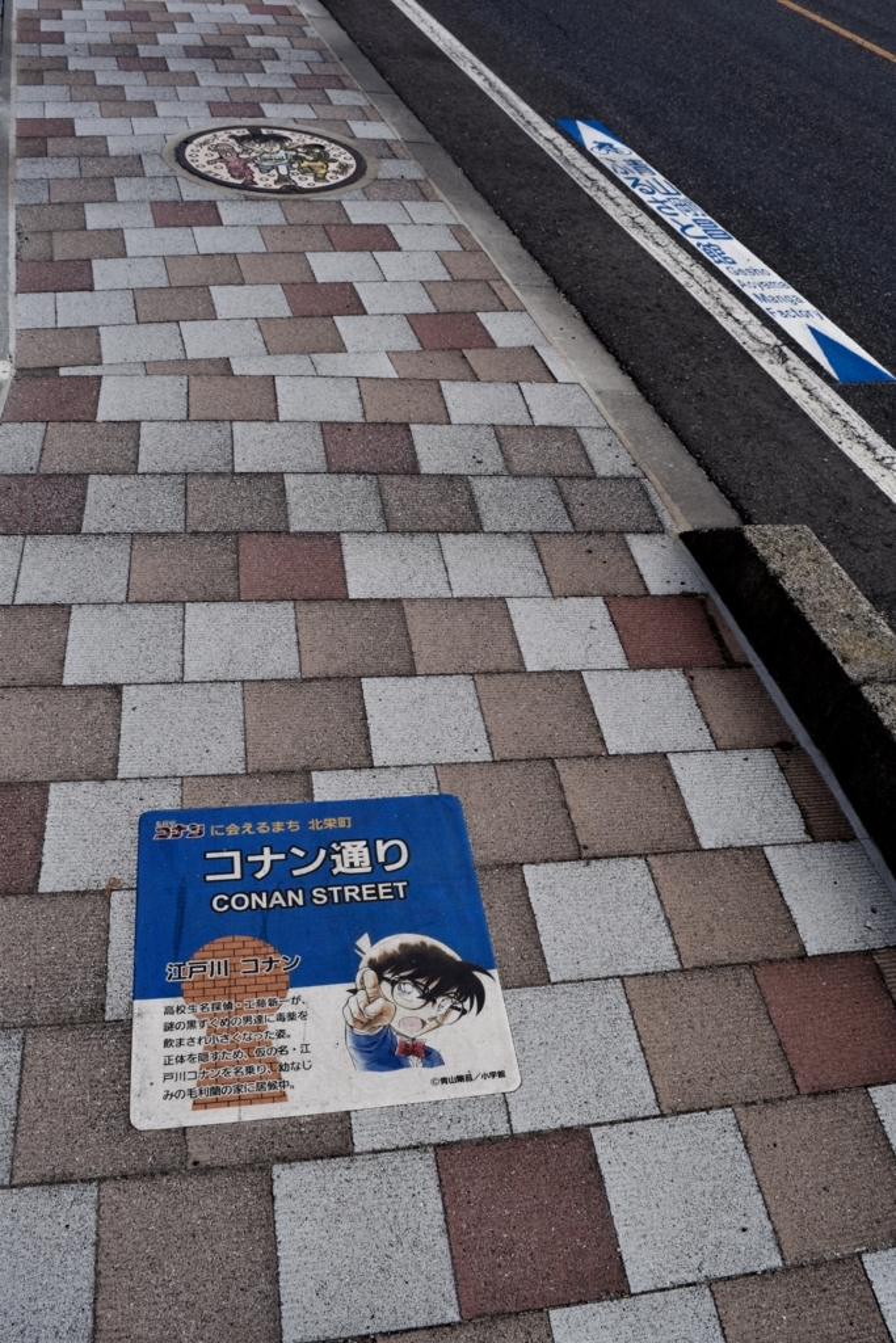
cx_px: 448
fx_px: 1008
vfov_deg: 67.4
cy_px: 672
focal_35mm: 27
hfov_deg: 47.9
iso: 250
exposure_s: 1/320
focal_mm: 18
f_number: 10
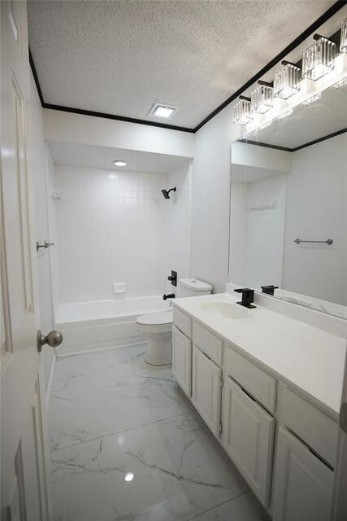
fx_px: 231
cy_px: 260
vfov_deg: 96.7
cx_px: 174
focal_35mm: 16
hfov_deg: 73.8
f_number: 5
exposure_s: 1/100
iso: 400
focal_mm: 16
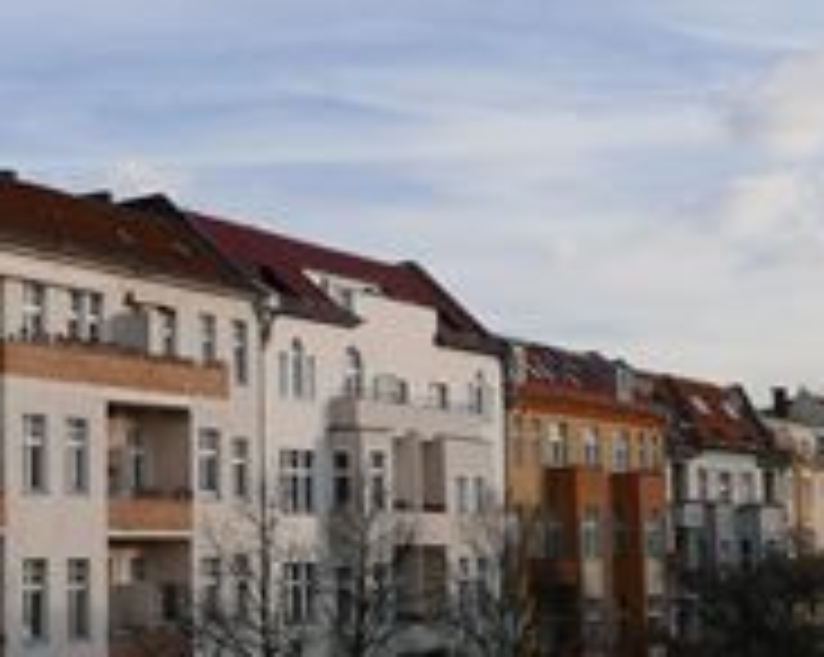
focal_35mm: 74
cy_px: 378
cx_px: -90
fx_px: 1803
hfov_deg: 24.0
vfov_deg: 20.7
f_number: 5.6
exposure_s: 1/640
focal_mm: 10.9
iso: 200
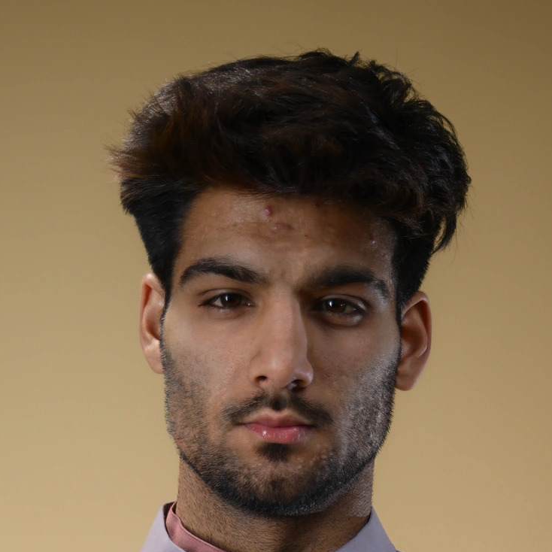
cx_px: 228
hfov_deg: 13.7
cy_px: 923
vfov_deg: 12.7
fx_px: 2291
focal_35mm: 127
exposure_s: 1/125
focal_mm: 43
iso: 125
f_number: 2.8
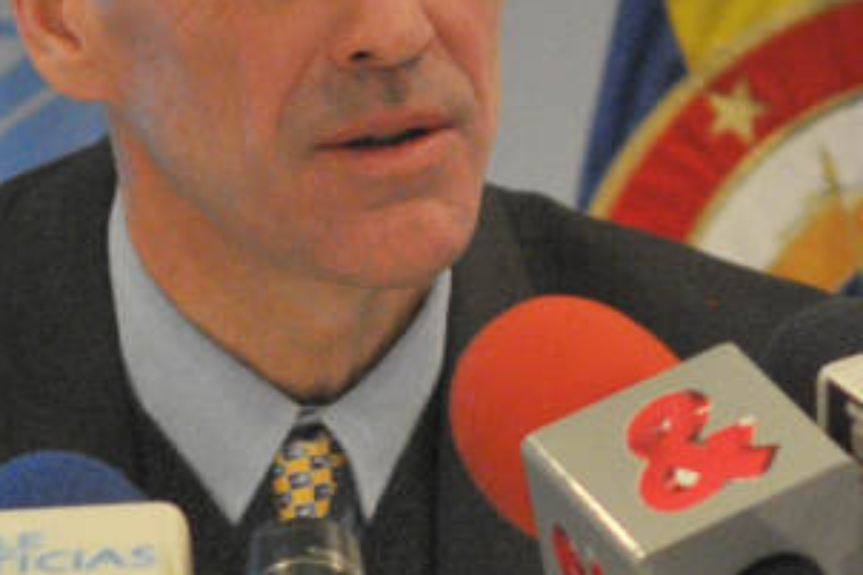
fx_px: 6436
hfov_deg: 7.7
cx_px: 303
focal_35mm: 269
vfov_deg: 5.1
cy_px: 356
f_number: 2.8
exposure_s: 1/125
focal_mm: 55
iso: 1600
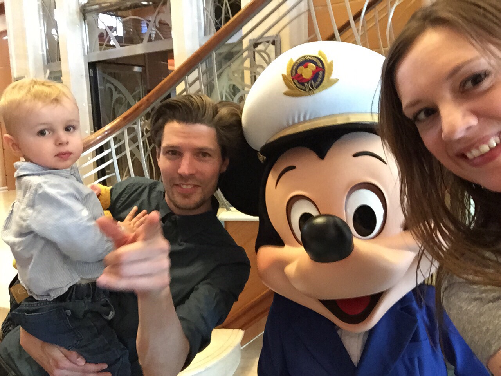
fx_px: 449
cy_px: 188
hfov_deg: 58.4
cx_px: 250
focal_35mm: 31
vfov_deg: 45.4
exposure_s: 1/24
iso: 320
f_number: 2.2
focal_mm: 2.65
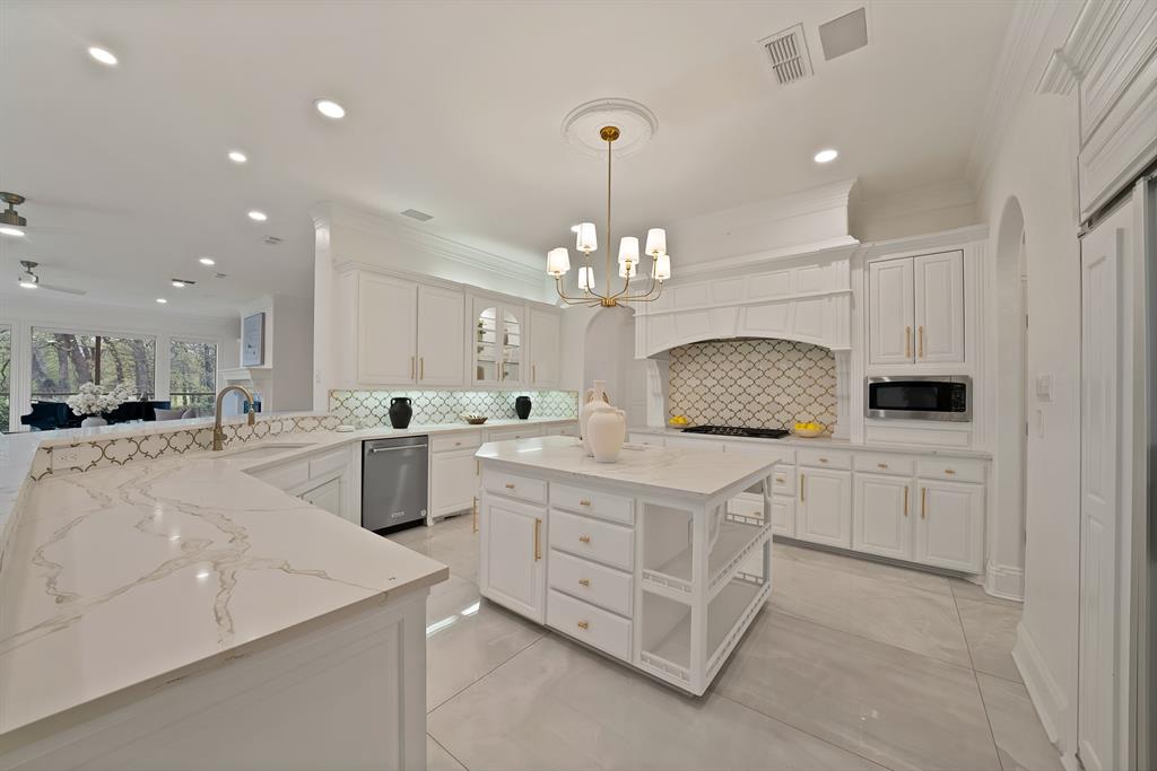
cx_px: 578
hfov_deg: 112.6
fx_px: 386
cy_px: 386
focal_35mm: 12
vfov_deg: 90.0
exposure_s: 1/5
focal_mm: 12
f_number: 9
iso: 640
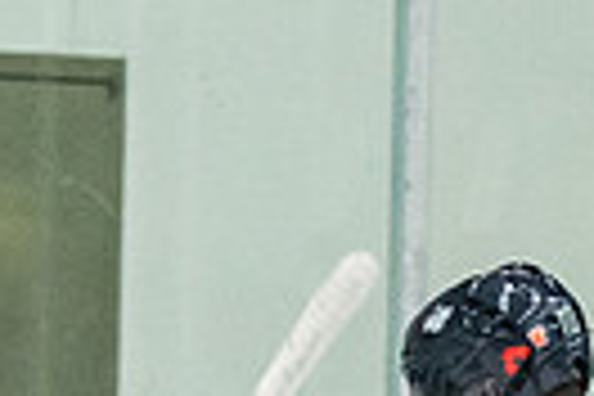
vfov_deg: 1.6
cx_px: 680
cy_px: 577
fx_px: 14436
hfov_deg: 2.4
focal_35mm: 875
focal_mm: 102
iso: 2200
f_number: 2.8
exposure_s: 1/640
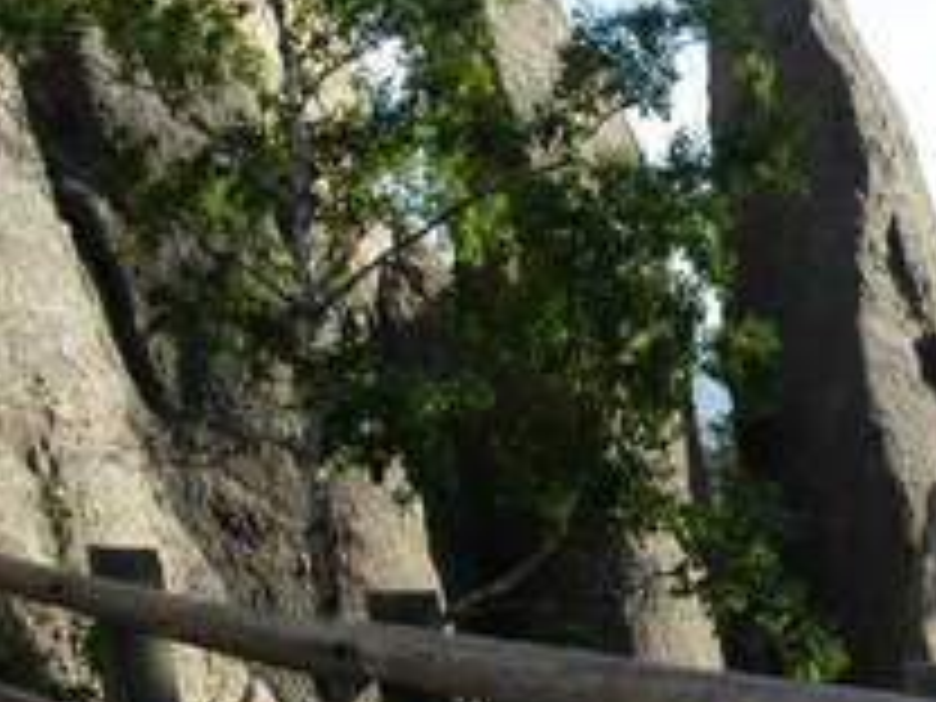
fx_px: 1974
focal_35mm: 73
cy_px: 364
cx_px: 891
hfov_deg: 25.6
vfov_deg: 20.2
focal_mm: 7.8
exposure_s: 1/125
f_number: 8
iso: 100
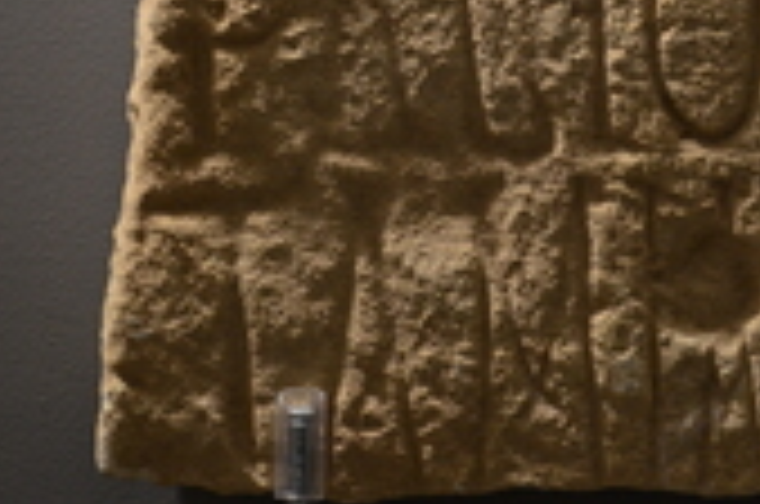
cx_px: 472
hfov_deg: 10.1
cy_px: 7
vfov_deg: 6.7
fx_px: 4277
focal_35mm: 203
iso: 1000
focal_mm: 52
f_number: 5
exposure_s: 1/125
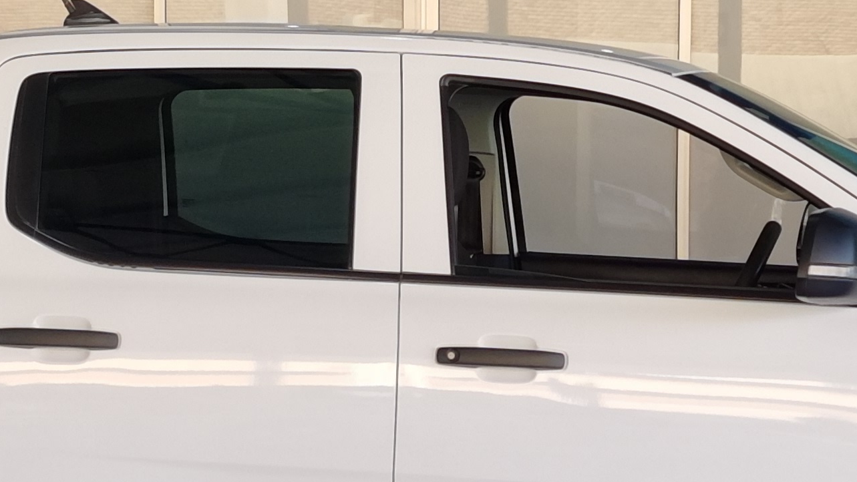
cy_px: 292
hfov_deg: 23.9
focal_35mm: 89
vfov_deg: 13.6
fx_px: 2023
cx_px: 423
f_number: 1.8
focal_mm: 5.4
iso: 50
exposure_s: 1/154
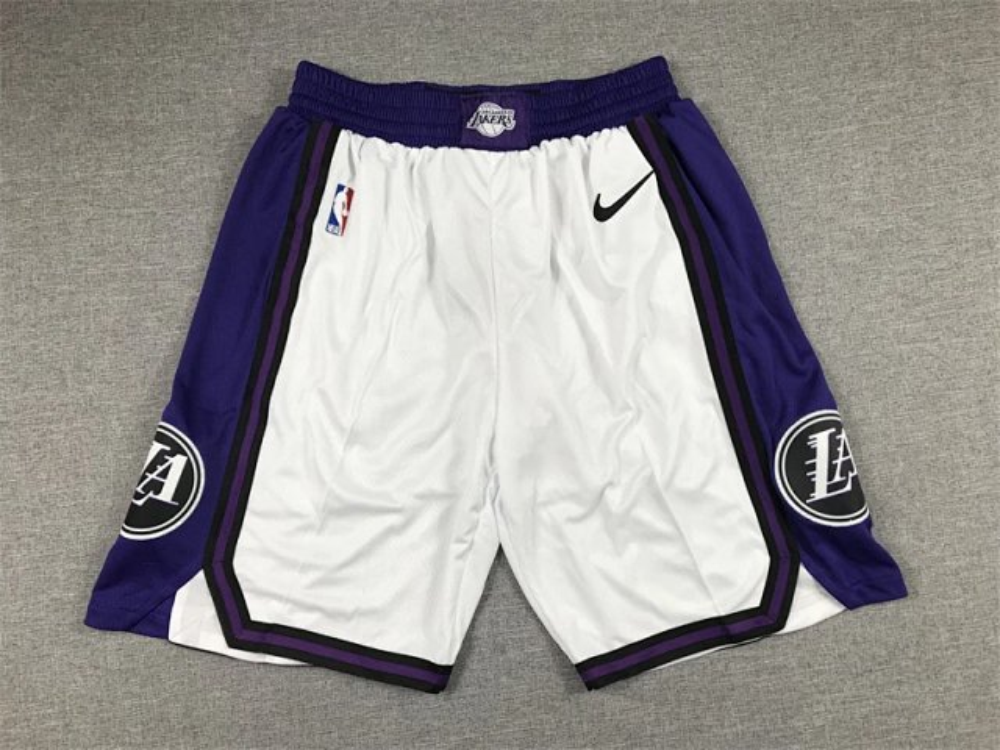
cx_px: 500
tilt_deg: -85.9
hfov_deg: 63.4
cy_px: 375
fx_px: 809
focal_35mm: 28
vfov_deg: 49.7
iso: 25
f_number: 1.8
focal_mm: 3.99
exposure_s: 1/100
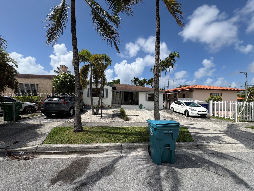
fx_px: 103
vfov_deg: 85.7
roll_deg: +2.0
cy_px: 96
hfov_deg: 102.1
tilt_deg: -1.2
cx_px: 127
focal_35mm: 14
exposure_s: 1/2874
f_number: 2.2
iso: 50
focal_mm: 2.22
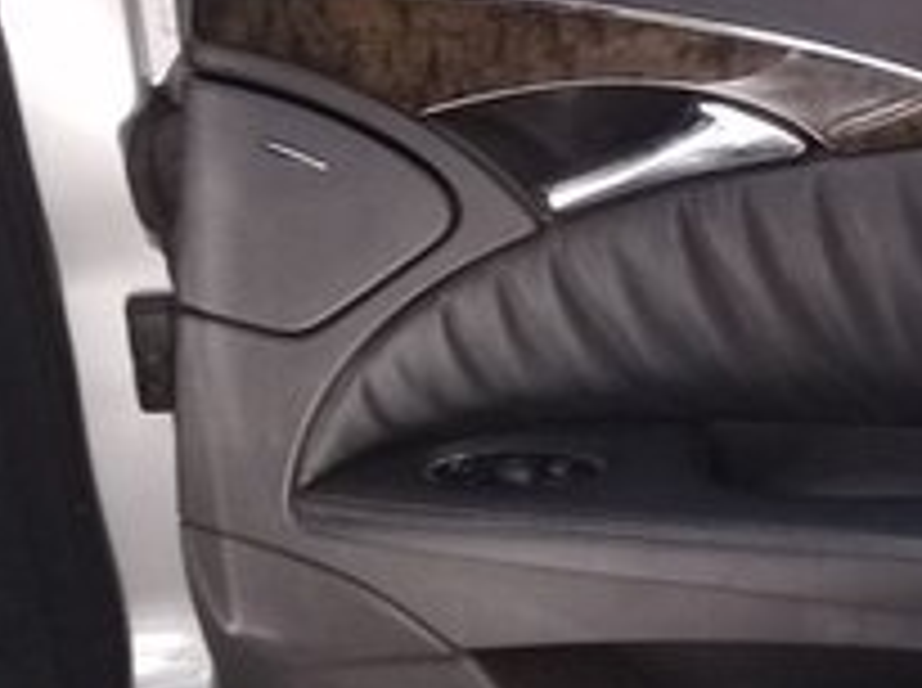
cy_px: -155
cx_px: 652
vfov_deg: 14.3
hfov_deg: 19.6
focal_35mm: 100
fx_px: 2659
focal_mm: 3.3
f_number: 2.2
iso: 50
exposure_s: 1/50
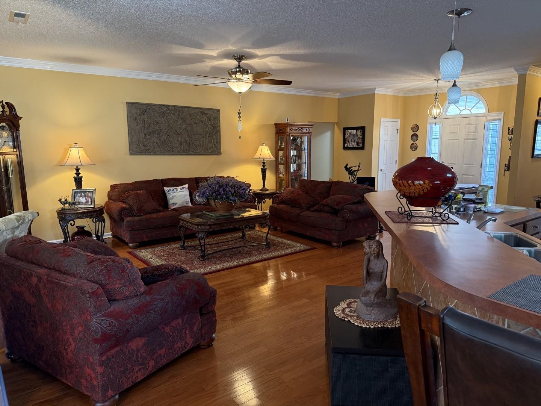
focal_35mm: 24
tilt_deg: -9.0
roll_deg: +0.4
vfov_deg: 56.8
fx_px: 375
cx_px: 270
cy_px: 203
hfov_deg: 71.6
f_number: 1.78
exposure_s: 1/60
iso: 320
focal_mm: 6.76
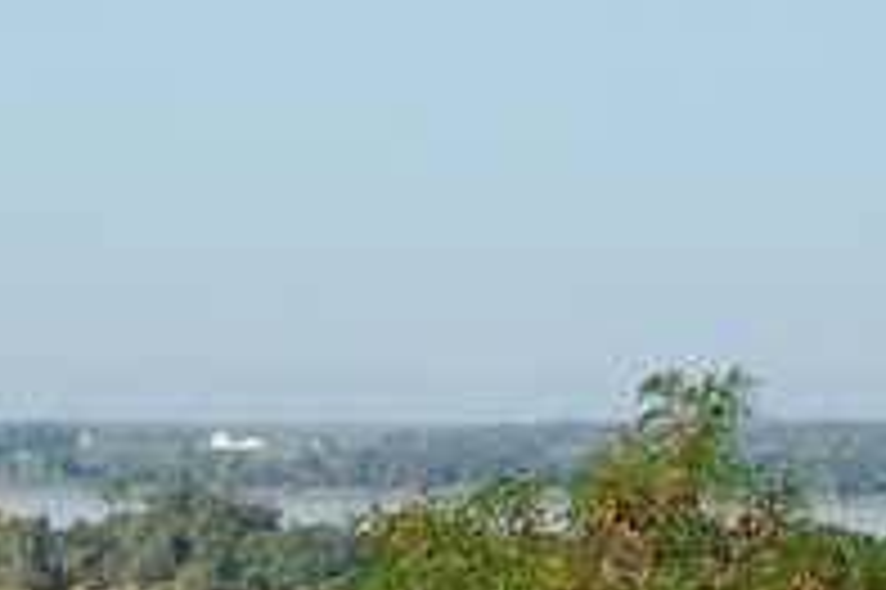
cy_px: 509
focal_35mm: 335
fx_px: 8238
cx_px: -76
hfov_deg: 6.1
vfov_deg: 4.1
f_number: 9
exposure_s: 1/320
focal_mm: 55
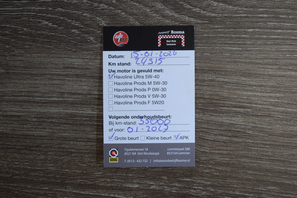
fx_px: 495
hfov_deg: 33.4
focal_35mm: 60
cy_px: 99
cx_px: 148
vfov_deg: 22.6
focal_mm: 40
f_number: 5
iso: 560
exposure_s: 1/60
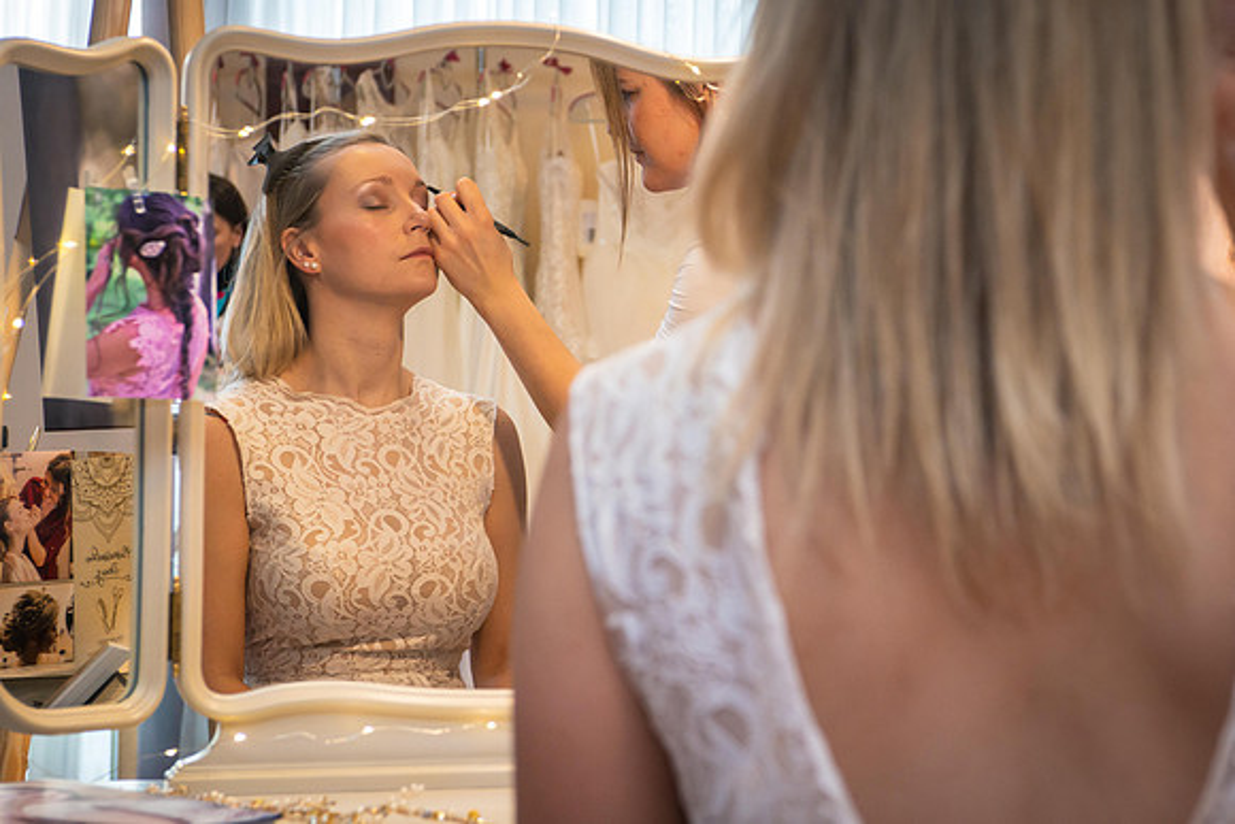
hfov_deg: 23.3
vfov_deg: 15.7
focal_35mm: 87
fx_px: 2985
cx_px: 767
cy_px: 373
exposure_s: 1/60
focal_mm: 70
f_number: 7.1
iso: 1000
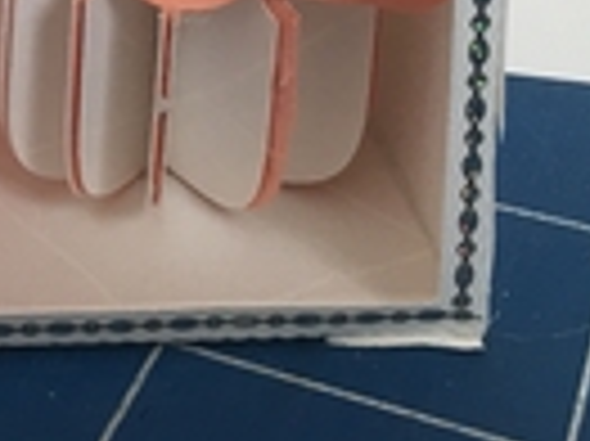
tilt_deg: -16.5
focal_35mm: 100
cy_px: -308
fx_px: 1703
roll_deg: +2.1
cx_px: -131
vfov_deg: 13.5
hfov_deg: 18.6
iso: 25
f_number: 2.2
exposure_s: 1/33
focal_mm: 4.15
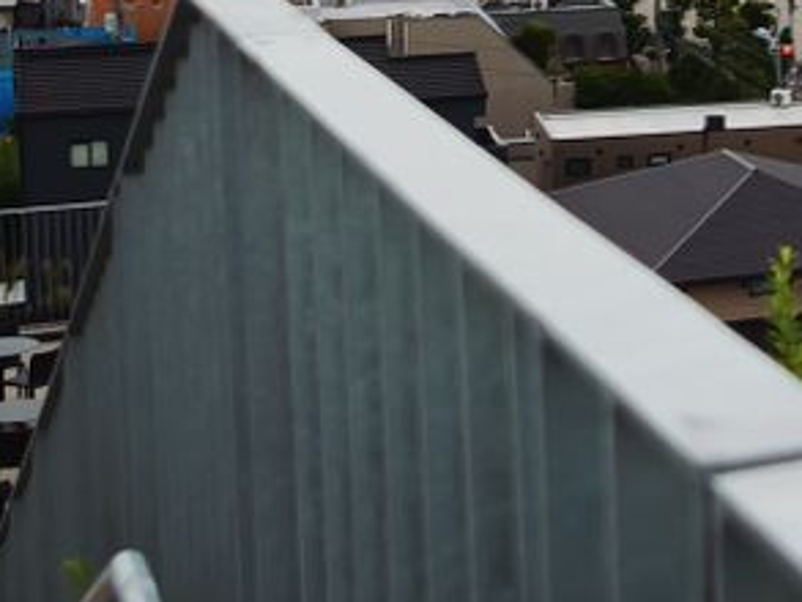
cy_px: -160
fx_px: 2434
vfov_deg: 13.6
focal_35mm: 105
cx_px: 977
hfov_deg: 17.8
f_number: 1.7
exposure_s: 1/2500
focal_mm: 10.9
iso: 100
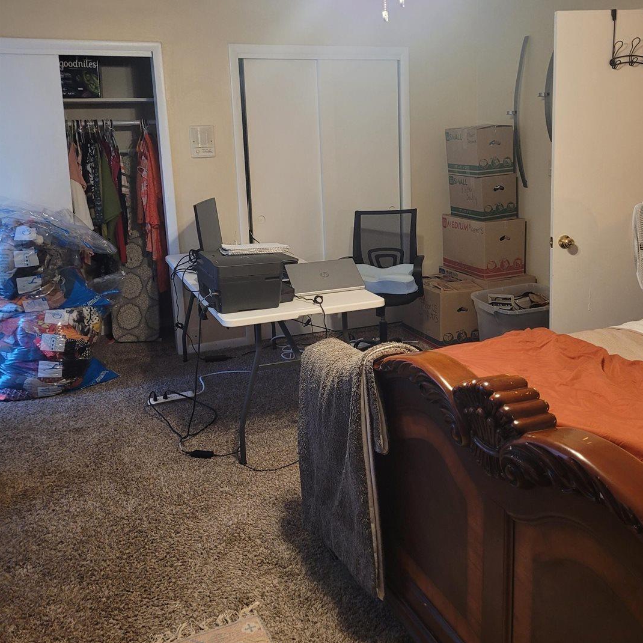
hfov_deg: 49.7
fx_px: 694
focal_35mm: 33
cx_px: 343
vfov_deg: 49.4
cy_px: 250
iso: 250
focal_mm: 5.4
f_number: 1.8
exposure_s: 1/40
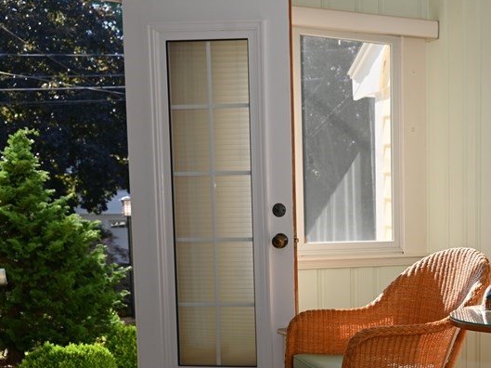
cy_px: 282
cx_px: 439
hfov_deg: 33.7
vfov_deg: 26.6
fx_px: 765
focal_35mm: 54
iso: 100
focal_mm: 29
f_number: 5.6
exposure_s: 1/125
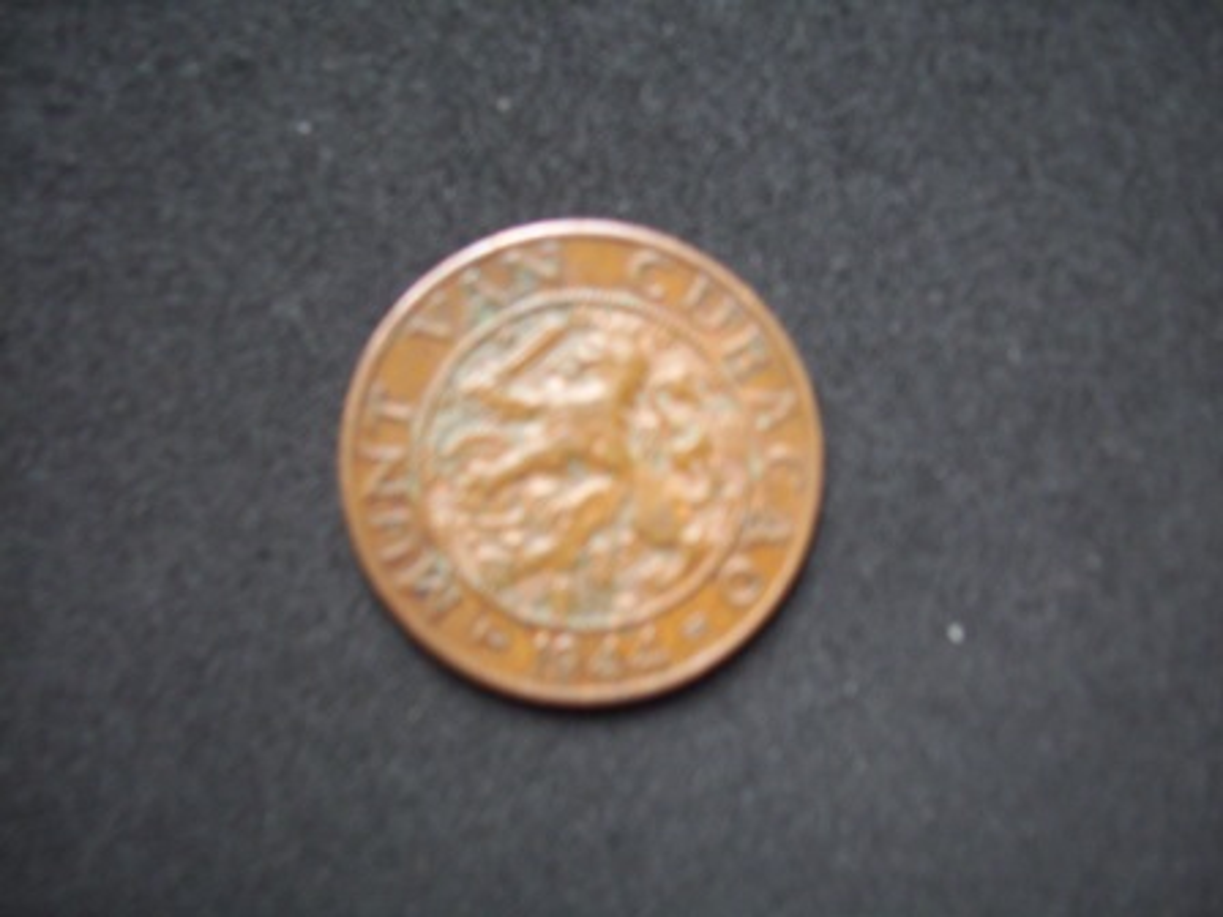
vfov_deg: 41.8
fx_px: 1201
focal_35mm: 34
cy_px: 458
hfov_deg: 54.0
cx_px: 612
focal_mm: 5.7
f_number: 2.9
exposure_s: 1/8
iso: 160
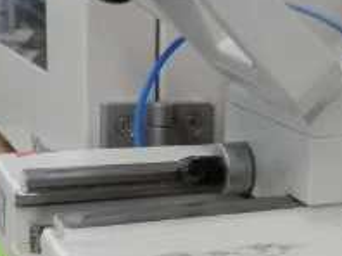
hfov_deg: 21.2
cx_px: 478
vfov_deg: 18.2
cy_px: 144
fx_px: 799
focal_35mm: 81
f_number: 3
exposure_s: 1/20
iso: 200
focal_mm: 4.5
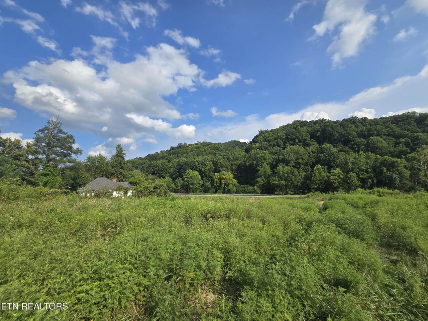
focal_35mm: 13
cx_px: 214
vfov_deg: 89.9
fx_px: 161
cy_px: 160
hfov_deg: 106.2
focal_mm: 2.2
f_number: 2.2
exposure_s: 1/2730
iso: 50
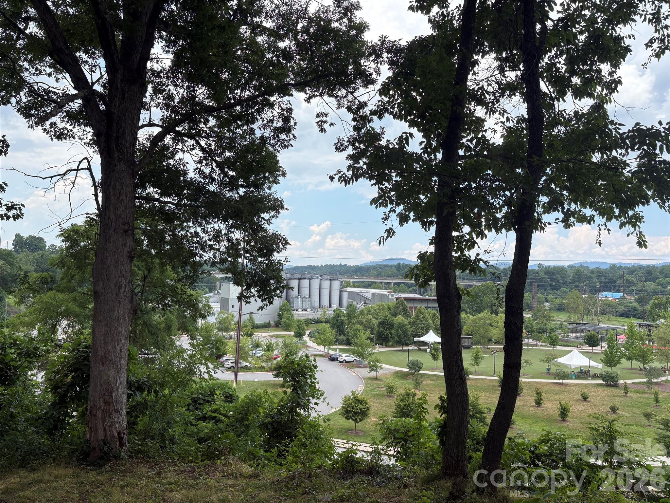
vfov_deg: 53.1
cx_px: 335
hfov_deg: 67.3
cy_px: 252
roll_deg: -1.1
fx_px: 503
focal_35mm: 26
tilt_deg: +2.1
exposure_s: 1/1517
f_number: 1.6
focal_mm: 5.96
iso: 50
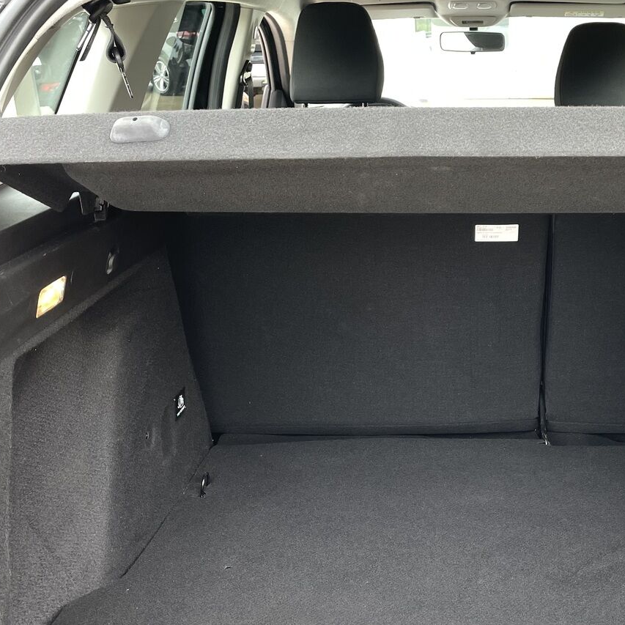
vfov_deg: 36.8
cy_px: 336
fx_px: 940
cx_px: 474
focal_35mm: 46
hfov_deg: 35.9
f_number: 1.6
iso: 50
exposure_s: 1/121
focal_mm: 4.2
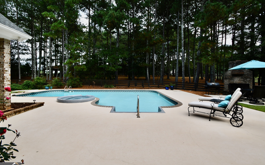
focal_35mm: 16
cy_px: 79
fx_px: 116
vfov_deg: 71.2
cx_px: 132
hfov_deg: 97.8
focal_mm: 10
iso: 200
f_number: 7.1
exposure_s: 1/250
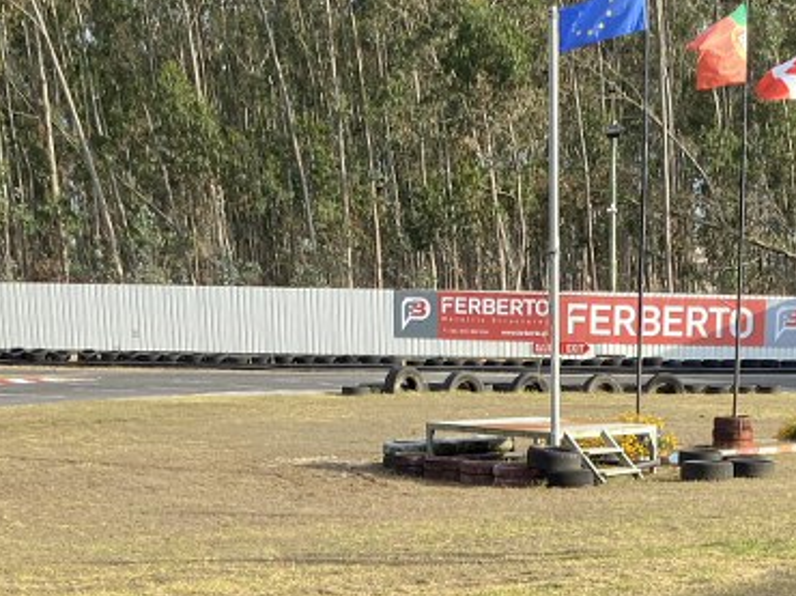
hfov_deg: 25.6
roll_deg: +0.4
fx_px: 1724
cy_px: 848
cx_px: 621
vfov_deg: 17.9
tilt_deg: -19.8
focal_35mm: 75
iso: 32
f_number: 1.8
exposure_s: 1/778
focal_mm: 4.25
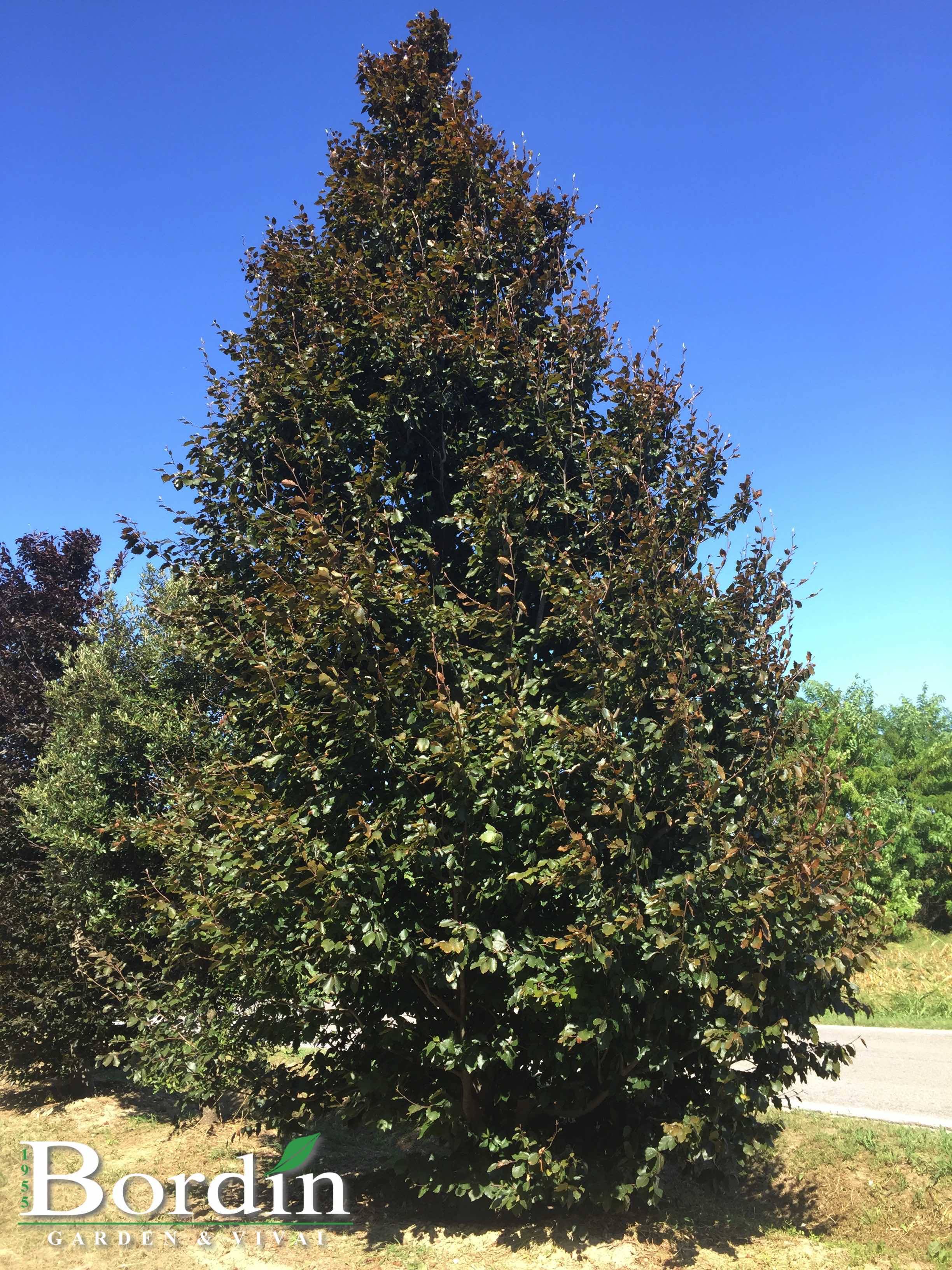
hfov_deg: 48.2
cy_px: 635
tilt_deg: +15.2
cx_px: 476
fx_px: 1063
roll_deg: +4.4
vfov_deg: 61.7
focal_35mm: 29
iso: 32
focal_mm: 4.15
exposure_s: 1/476
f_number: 2.2
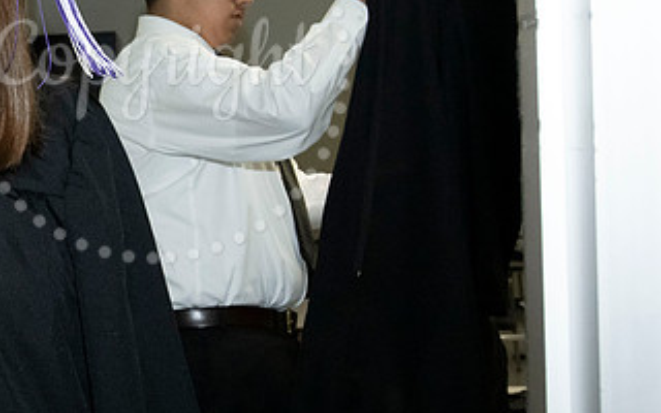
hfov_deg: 26.6
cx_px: -70
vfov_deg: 18.3
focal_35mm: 71
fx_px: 1279
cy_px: 136
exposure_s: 1/200
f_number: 7.1
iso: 6400
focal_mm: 28
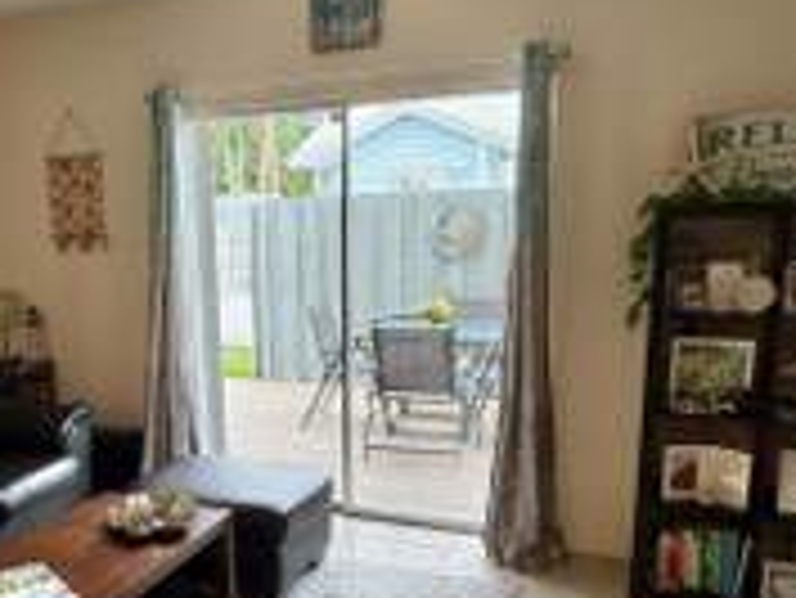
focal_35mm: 38
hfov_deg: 47.4
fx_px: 874
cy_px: 396
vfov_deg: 37.4
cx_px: 216
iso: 64
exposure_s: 1/120
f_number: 2.2
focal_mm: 2.22
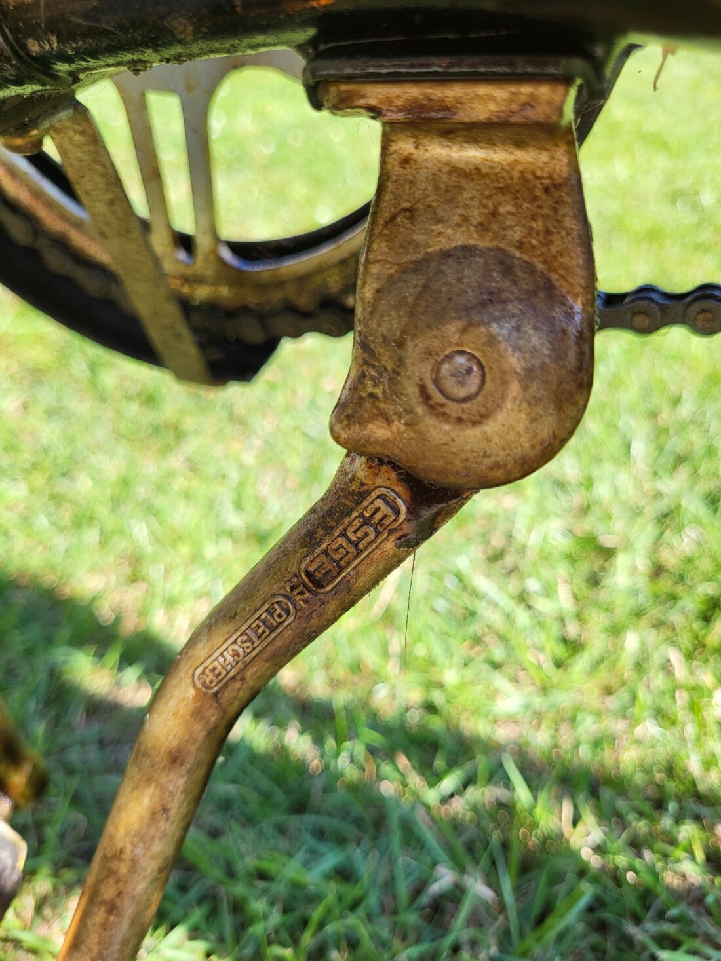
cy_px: 480
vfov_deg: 67.3
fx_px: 722
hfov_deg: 53.1
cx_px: 360
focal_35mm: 26
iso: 40
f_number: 1.8
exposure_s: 1/489
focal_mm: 5.4
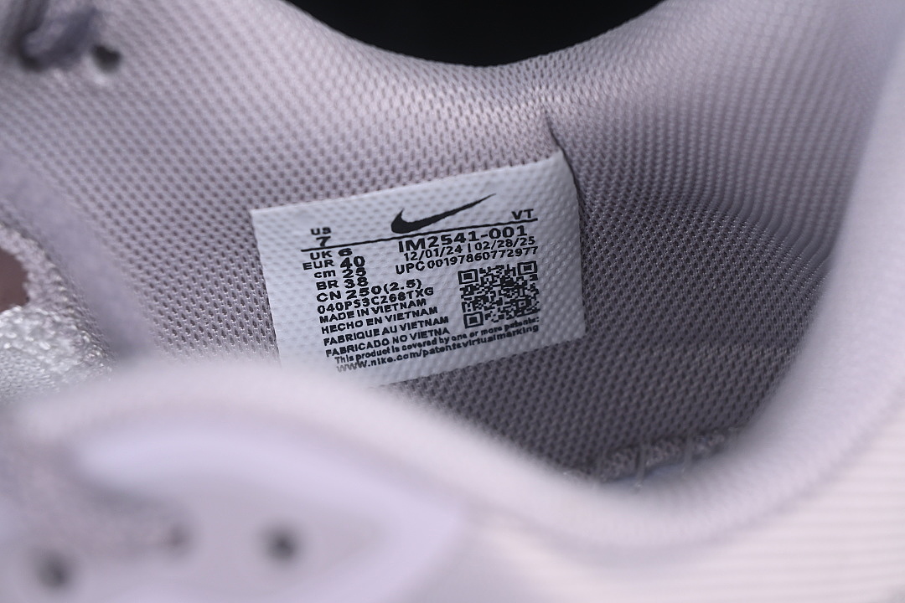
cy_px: 302
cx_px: 452
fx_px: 1885
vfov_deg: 18.2
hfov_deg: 27.0
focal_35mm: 75
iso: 160
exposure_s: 1/80
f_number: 7.1
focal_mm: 50
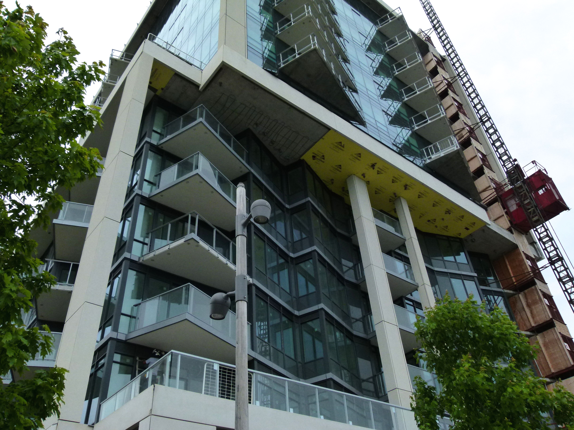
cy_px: 215
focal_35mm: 30
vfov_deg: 46.8
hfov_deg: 60.0
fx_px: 497
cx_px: 287
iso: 160
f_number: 4
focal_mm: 5.3
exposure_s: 1/2000
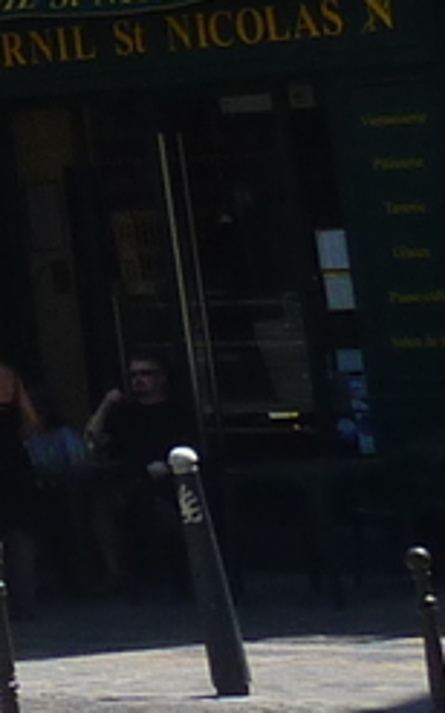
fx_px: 4004
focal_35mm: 206
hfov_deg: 5.3
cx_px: -1589
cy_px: -583
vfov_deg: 9.7
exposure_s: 1/500
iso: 80
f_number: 4.5
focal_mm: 5
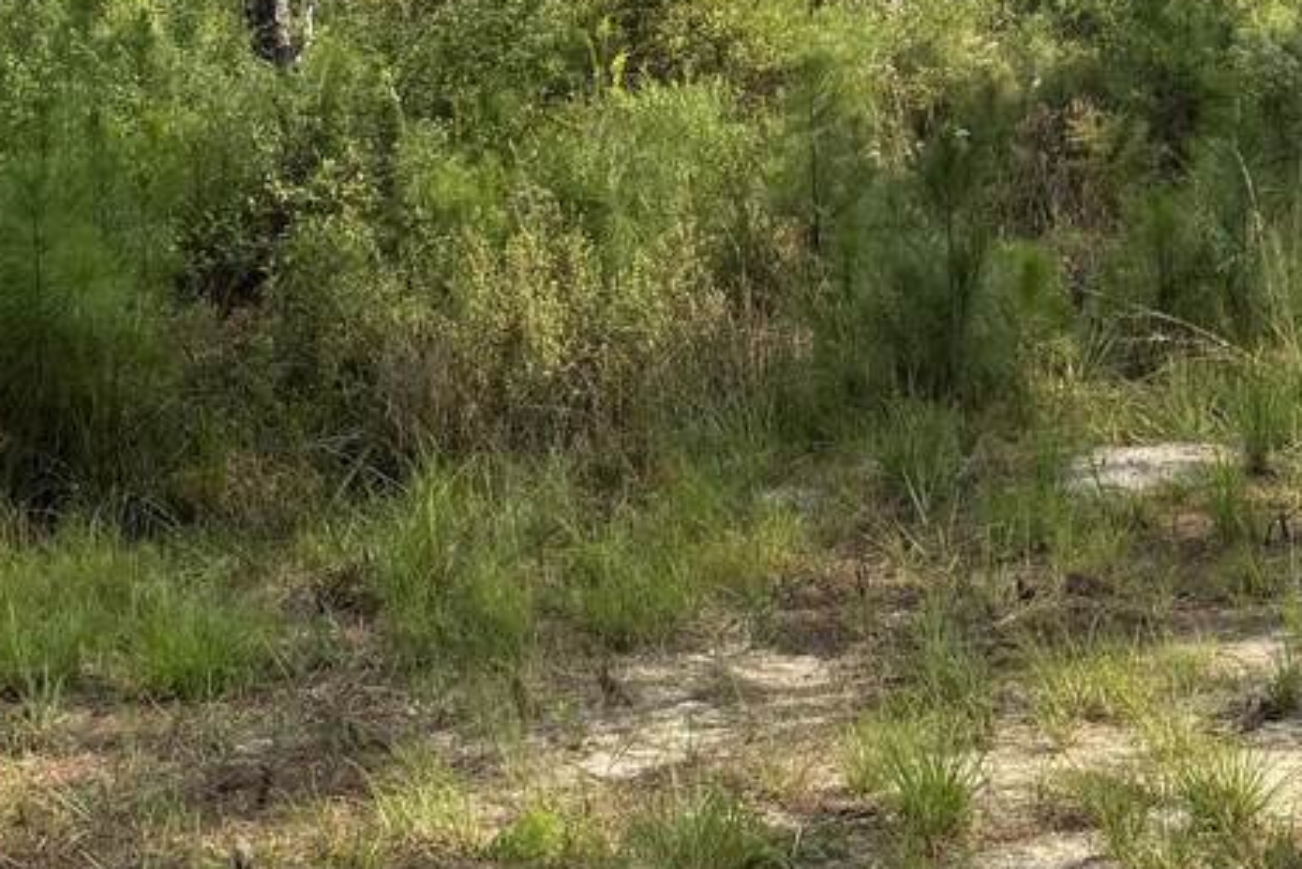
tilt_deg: -1.8
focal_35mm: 69
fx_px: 2496
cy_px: 93
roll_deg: +1.3
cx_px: 768
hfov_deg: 29.2
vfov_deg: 19.4
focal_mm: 6.76
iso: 80
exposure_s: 1/2331
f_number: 1.78
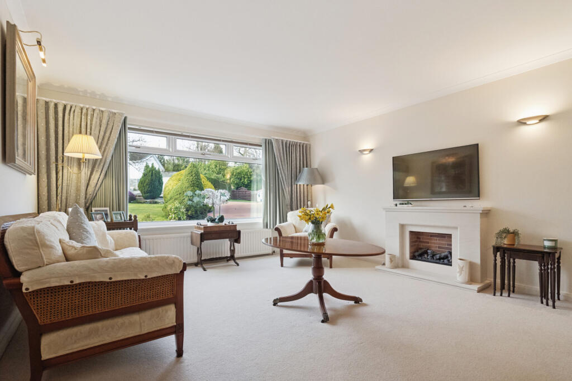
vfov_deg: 73.8
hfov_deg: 96.7
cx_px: 286
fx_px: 254
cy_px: 190
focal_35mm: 16
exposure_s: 1/100
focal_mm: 16
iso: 3200
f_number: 8
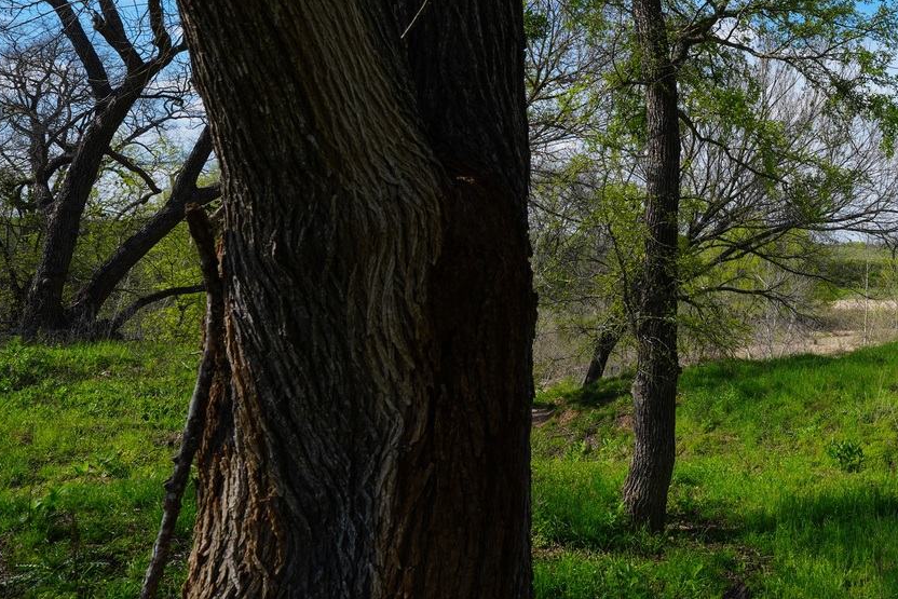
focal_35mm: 37
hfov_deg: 47.2
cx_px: 790
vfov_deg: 34.5
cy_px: 95
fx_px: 923
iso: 100
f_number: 9
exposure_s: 1/125
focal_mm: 19
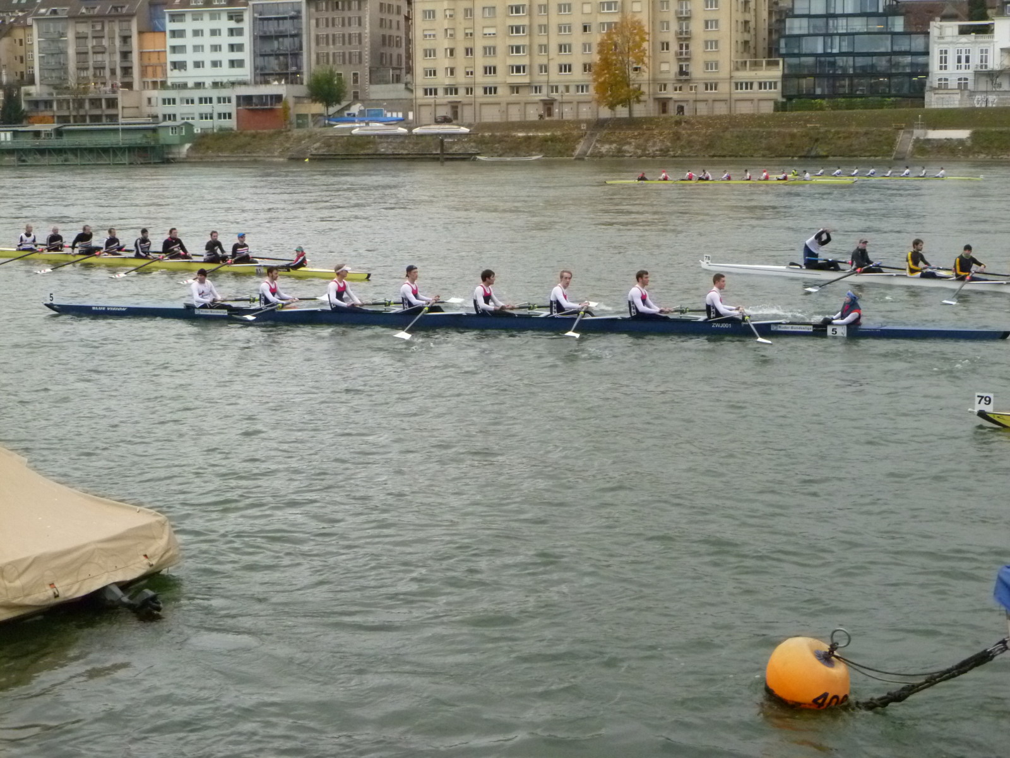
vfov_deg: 27.0
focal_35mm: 54
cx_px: 505
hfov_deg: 35.5
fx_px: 1576
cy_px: 379
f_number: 4
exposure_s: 1/320
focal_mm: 9.6
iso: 500
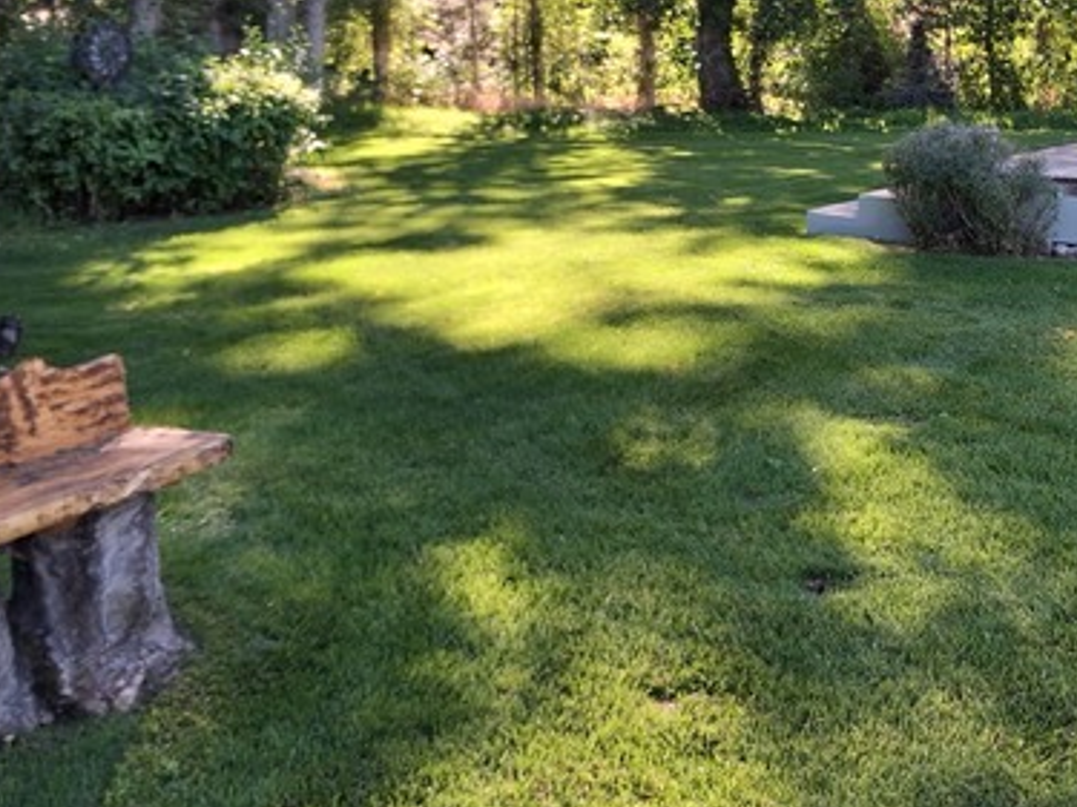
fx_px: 1493
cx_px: 737
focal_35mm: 48
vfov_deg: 29.7
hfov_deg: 39.1
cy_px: 192
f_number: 1.8
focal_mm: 4
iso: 25
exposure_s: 1/100
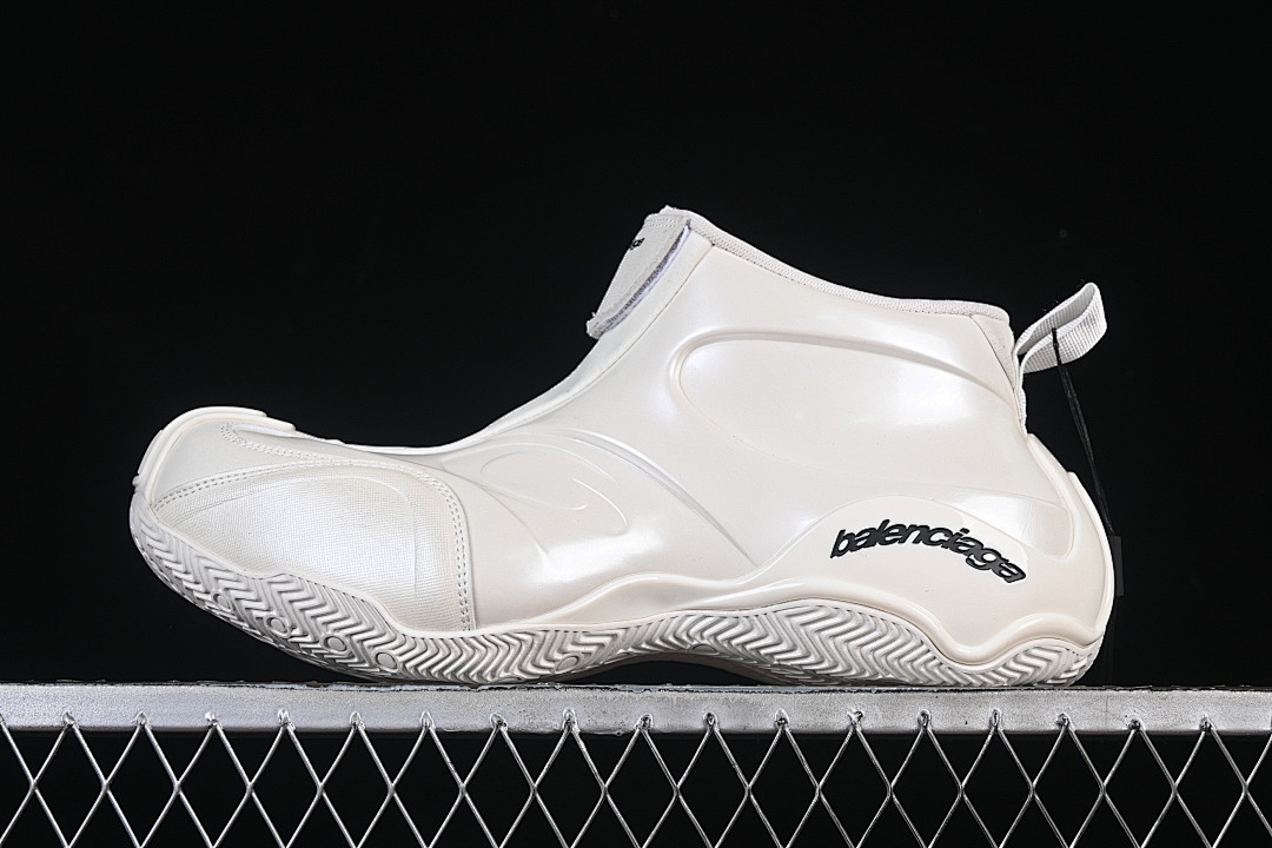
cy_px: 424
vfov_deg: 18.2
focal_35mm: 75
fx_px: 2650
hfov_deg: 27.0
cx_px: 636
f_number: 8
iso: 160
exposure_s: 1/80
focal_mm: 50
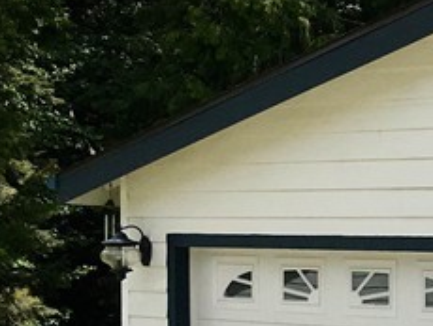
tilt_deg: -3.9
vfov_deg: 11.3
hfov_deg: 13.1
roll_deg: -1.3
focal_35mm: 129
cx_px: 889
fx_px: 1615
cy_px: 369
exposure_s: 1/1972
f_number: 2.2
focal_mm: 4.15
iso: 25
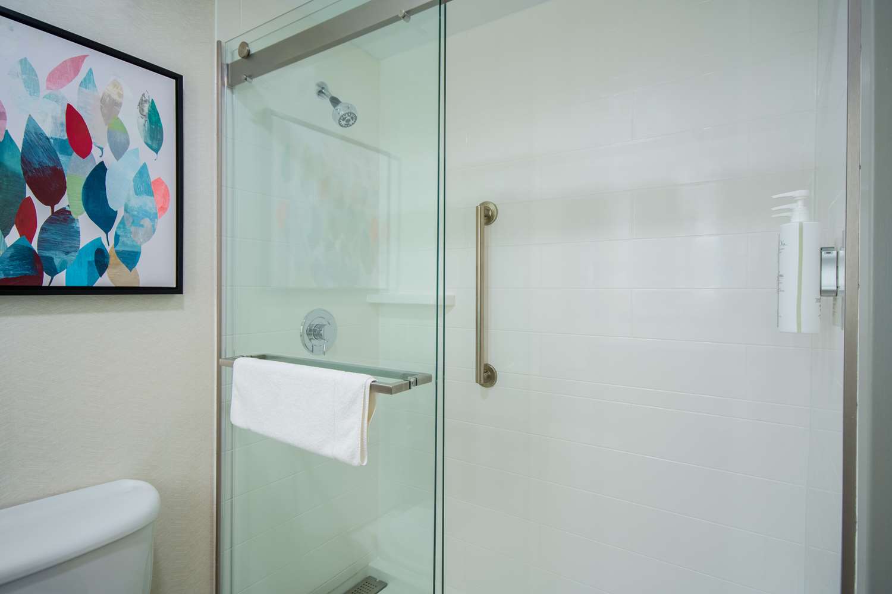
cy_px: 297
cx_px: 446
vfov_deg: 63.2
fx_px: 483
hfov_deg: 85.4
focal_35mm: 20
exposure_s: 1/8
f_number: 7.1
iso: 250
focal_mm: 13
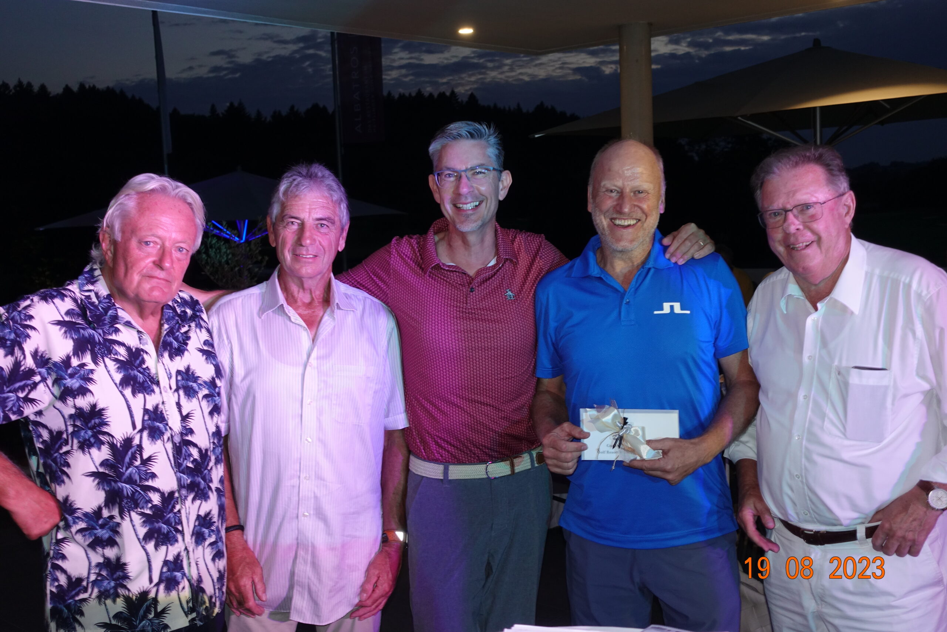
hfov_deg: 49.6
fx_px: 1026
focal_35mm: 39
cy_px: 316
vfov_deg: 34.2
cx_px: 474
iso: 320
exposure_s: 1/40
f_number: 2.8
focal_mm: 14.3
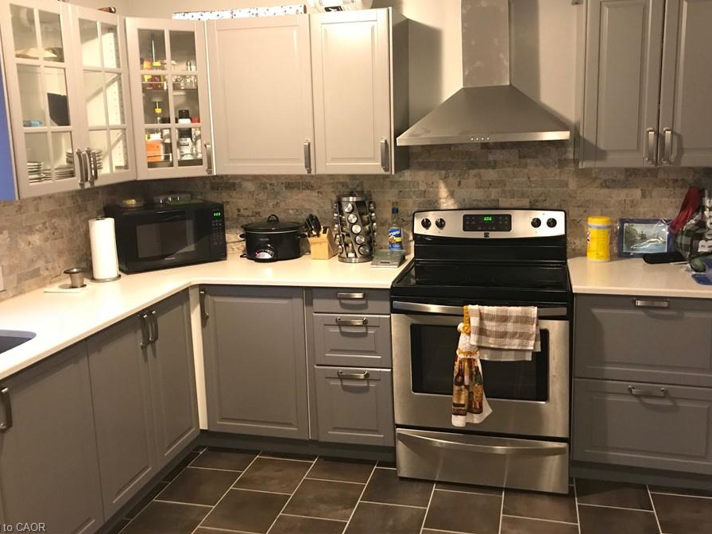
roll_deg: +2.1
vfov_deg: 44.1
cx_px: 363
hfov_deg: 56.8
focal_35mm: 32
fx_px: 658
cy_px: 230
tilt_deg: -9.3
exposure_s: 1/6
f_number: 1.8
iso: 80
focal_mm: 3.99
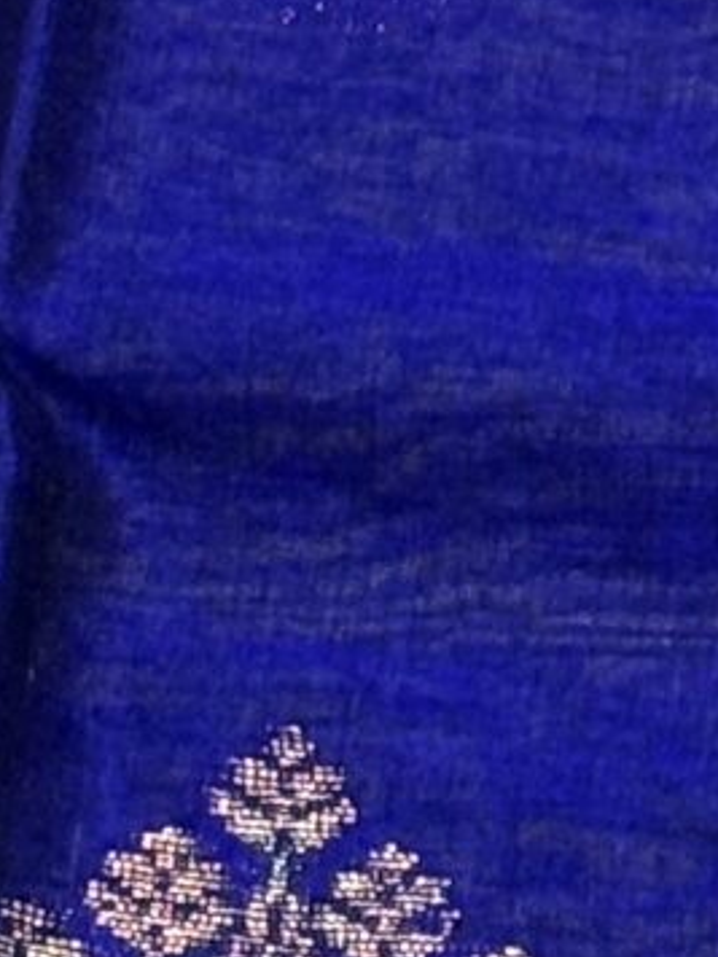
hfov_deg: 3.9
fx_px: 10343
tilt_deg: -57.6
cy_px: 798
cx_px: 1977
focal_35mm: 374
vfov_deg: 5.3
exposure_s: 1/33
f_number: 1.6
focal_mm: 5.96
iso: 125
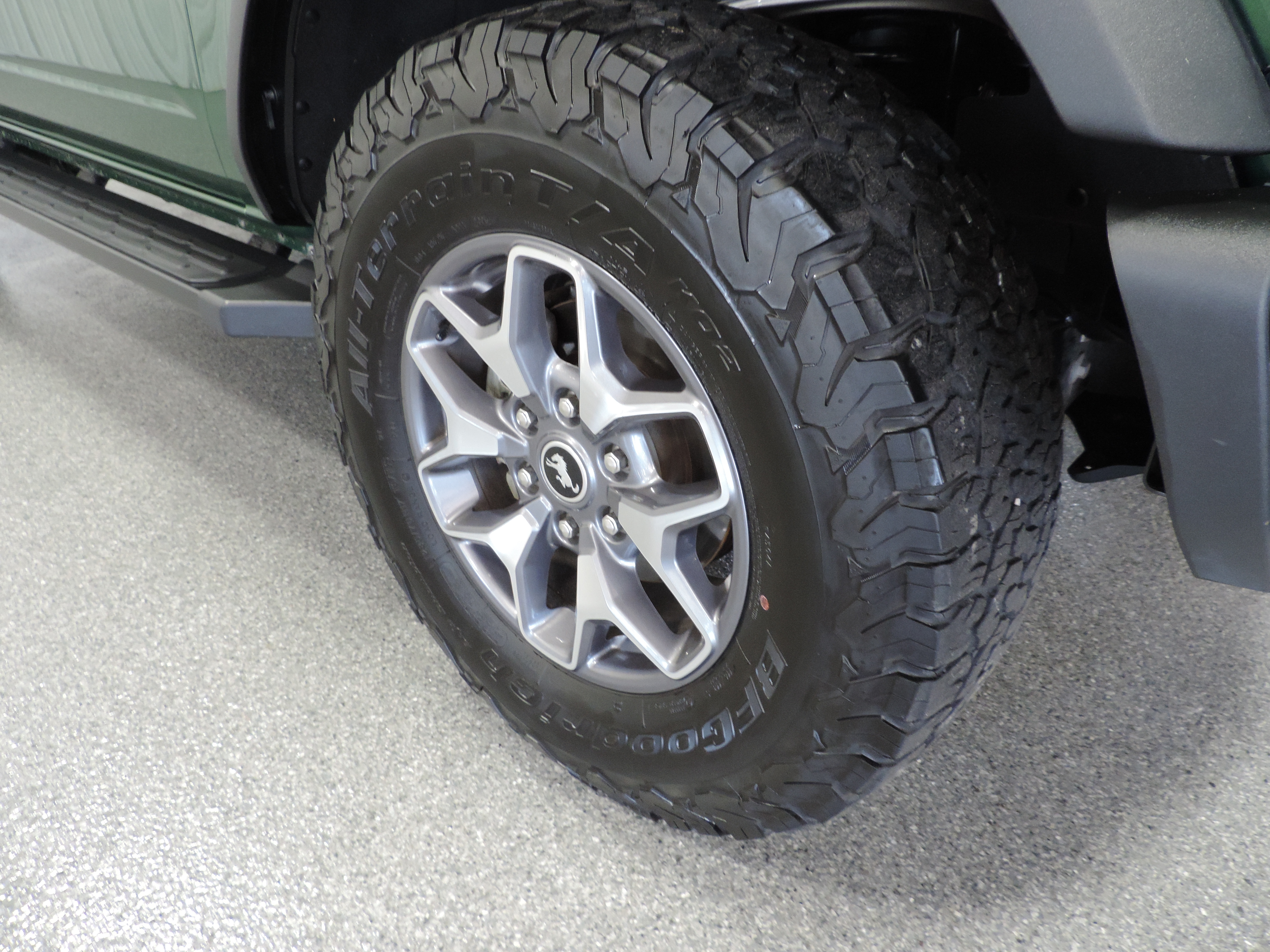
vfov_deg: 56.8
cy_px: 476
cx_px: 635
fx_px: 881
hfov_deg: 71.6
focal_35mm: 24
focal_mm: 4.3
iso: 400
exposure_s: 1/25
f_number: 3
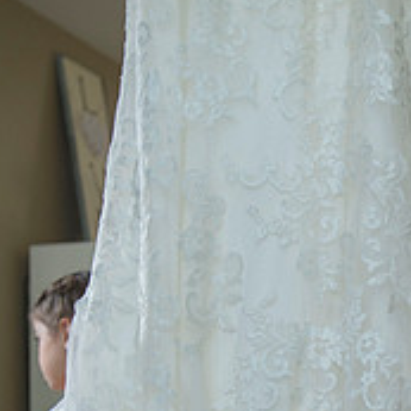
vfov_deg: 18.5
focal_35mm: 91
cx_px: 404
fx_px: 1222
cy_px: 430
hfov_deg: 18.6
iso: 1250
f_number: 4
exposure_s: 1/250
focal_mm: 32
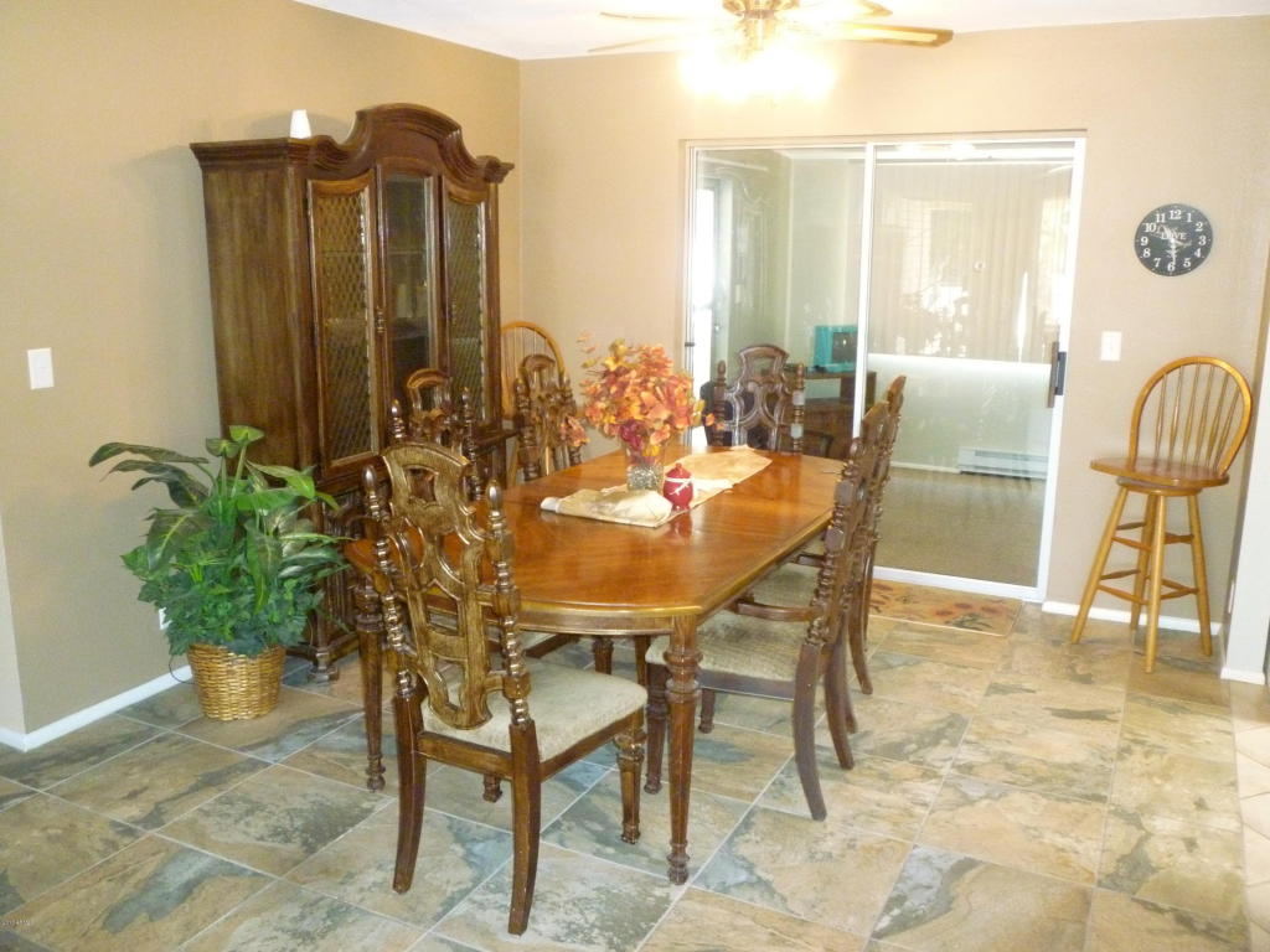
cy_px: 476
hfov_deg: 61.7
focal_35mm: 29
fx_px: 1064
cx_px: 635
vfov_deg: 48.2
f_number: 3.3
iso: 800
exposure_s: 1/30
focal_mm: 5.2
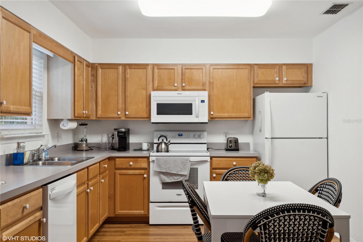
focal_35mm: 33
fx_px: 333
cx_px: 182
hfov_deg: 57.2
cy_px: 121
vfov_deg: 40.0
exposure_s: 1/10
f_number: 8
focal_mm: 22
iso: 200
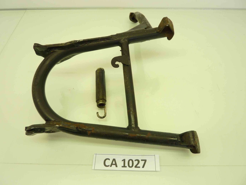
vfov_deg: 54.9
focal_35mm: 25
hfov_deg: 69.4
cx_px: 123
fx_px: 178
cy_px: 92
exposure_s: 1/30
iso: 80
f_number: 3.3
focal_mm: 4.1
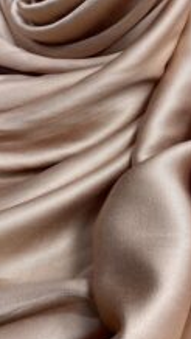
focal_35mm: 52
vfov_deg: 39.3
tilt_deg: -53.0
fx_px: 467
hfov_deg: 23.1
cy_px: 110
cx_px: 107
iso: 100
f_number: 1.6
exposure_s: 1/100
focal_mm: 4.2
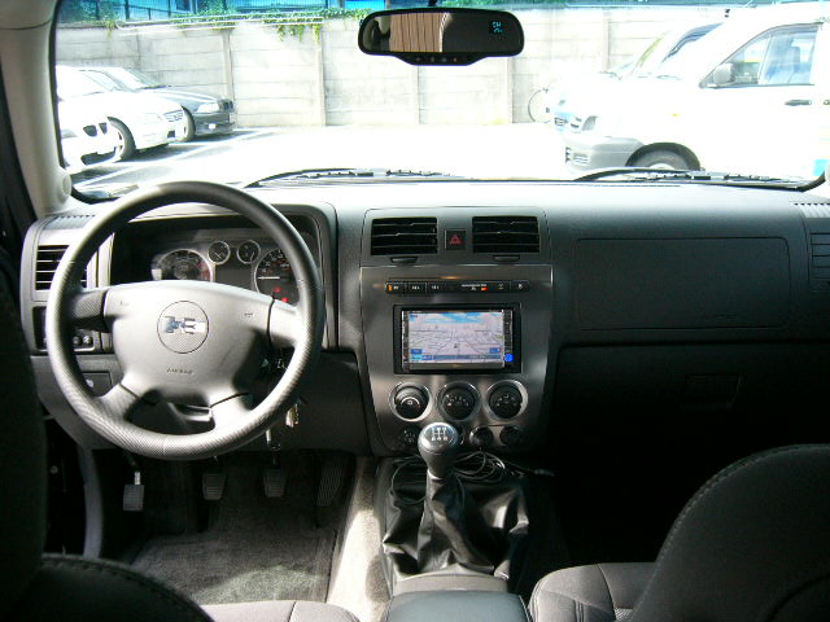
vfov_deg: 40.7
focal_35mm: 35
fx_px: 839
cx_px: 415
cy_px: 311
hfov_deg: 52.6
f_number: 2.8
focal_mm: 5.8
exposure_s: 1/80
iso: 100
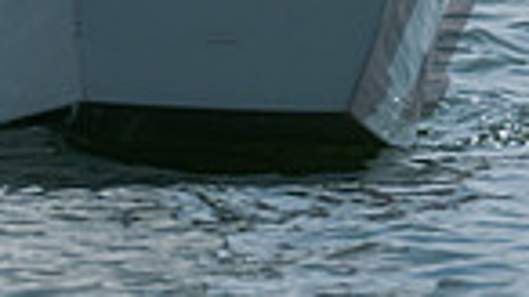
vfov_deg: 0.6
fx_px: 30077
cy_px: -282
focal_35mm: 2145
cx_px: 254
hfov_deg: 1.0
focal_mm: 400
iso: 320
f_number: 8
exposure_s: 1/1250
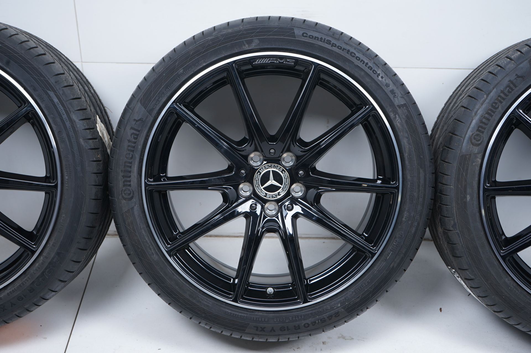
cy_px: 176
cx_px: 266
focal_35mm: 48
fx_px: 707
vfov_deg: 28.0
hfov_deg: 41.1
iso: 250
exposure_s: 1/125
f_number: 7.1
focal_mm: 48
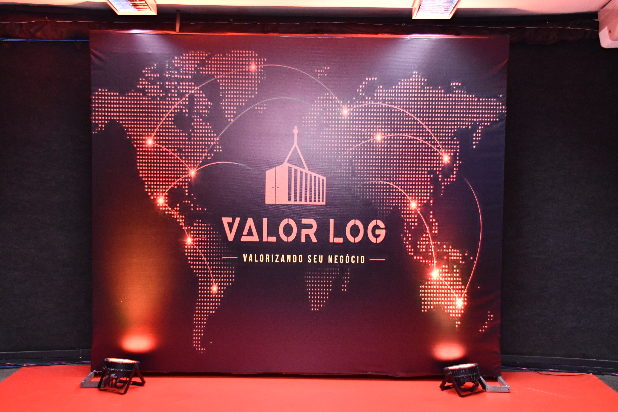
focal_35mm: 45
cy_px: 206
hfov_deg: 43.6
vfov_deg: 29.9
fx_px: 772
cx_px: 309
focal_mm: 30
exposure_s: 1/125
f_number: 4.2
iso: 2800
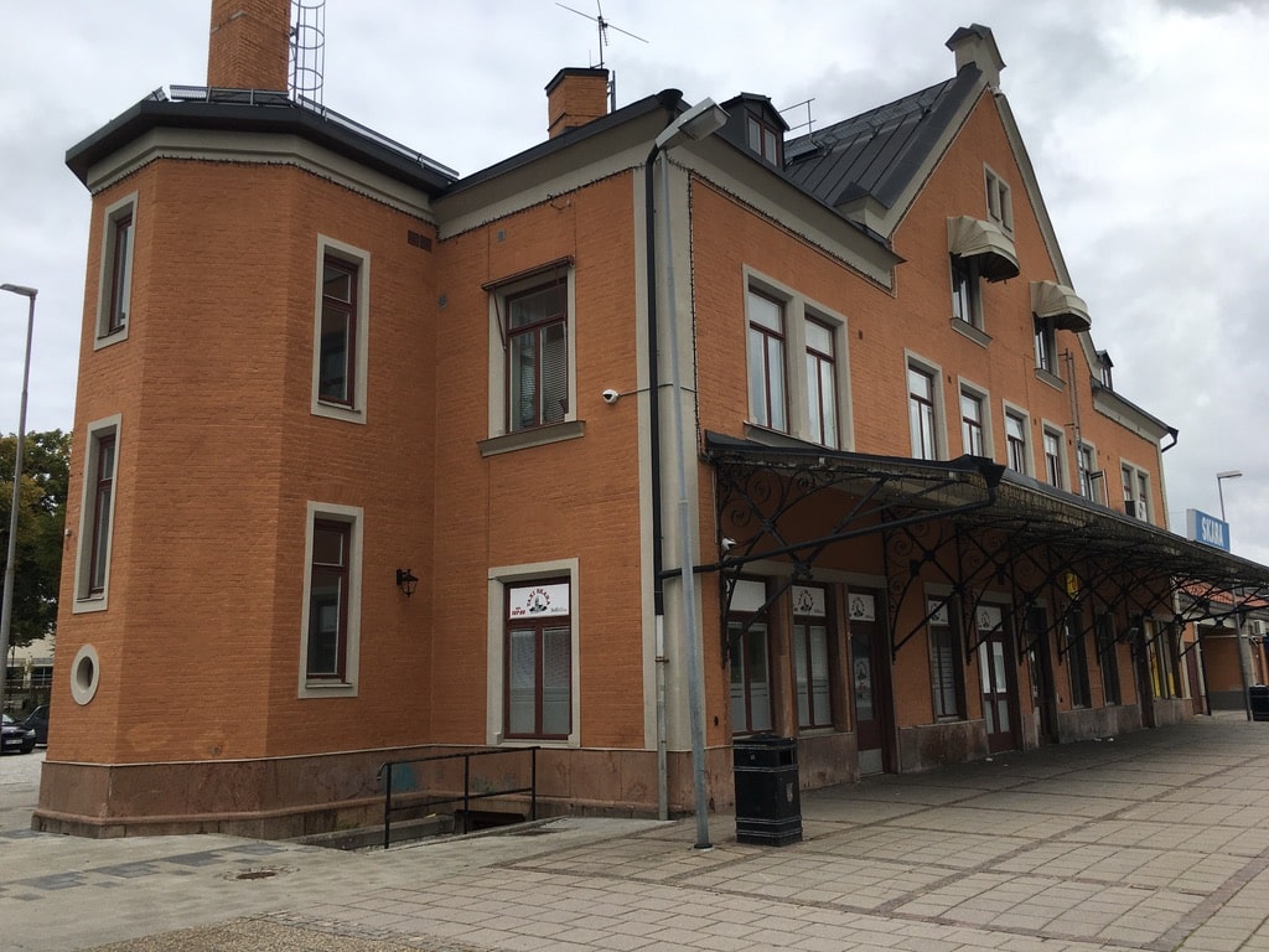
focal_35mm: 29
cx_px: 634
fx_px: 1063
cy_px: 476
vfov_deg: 48.2
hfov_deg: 61.7
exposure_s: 1/894
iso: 25
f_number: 2.2
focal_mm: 4.15
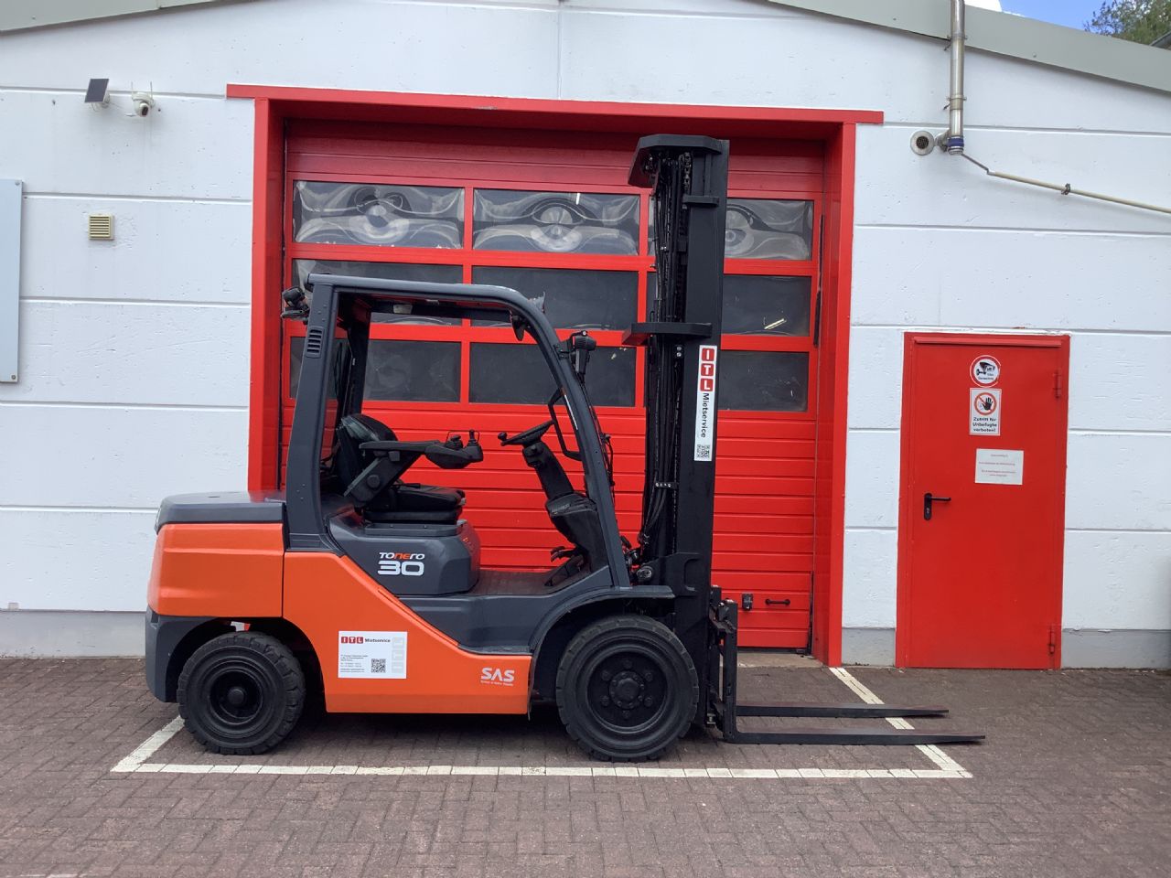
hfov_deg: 58.4
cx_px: 586
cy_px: 439
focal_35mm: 31
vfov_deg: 45.4
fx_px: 1049
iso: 25
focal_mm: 3.3
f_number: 2.4
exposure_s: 1/416
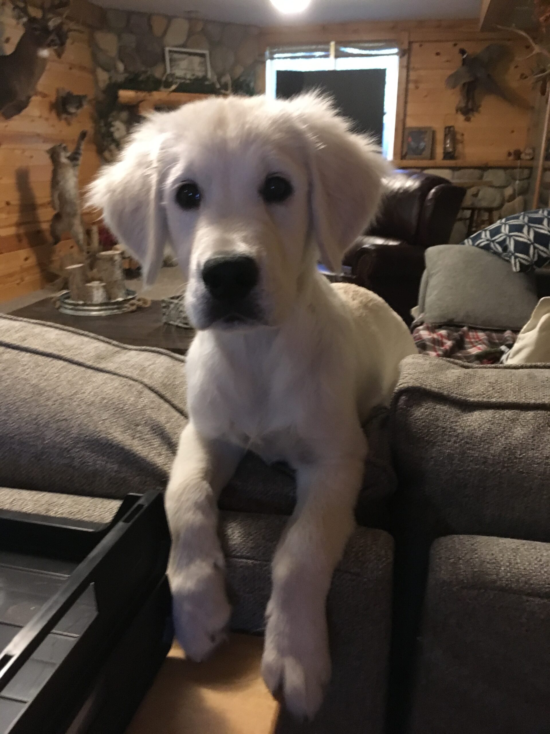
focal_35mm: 29
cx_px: 275
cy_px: 367
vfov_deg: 61.7
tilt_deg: -20.0
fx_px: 614
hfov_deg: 48.2
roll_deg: +0.8
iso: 250
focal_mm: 4.15
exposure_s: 1/15
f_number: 2.2
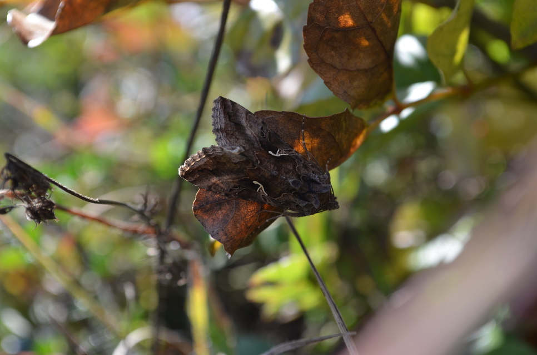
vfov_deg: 16.5
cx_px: 268
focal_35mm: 82
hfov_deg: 24.7
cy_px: 178
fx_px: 1228
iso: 100
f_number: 8
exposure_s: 1/80
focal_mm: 55
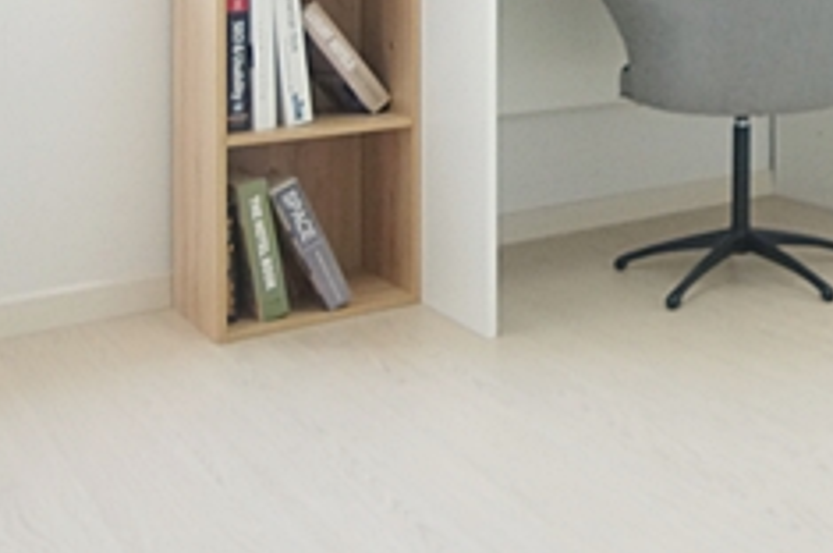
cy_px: -124
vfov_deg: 23.9
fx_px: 1178
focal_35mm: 51
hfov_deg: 35.4
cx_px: 822
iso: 800
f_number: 4
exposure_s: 1/200
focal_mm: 10
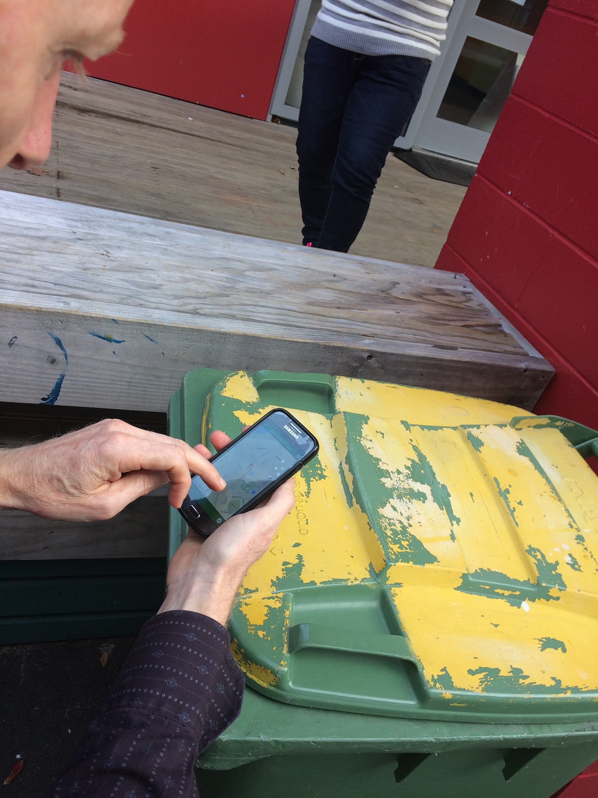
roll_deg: -18.9
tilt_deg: -31.9
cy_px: 399
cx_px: 299
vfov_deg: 61.7
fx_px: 668
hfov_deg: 48.2
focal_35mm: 29
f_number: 2.2
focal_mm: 4.15
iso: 32
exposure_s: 1/129
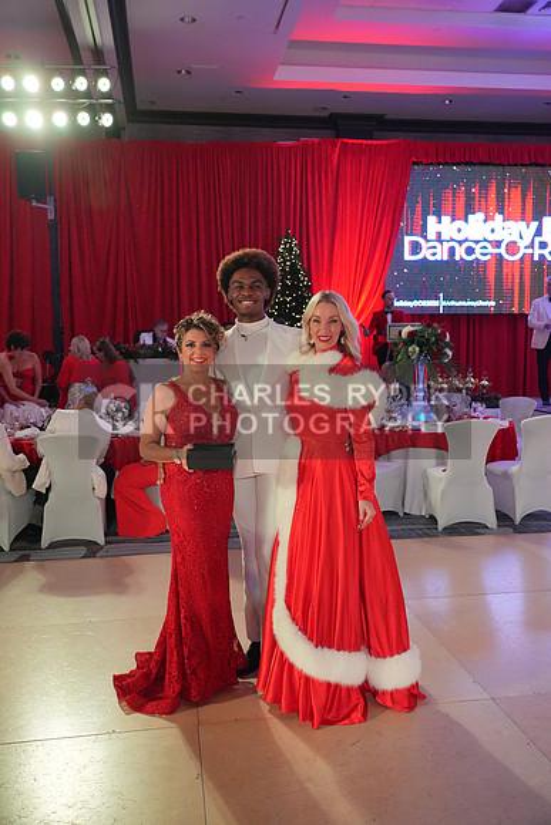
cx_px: 276
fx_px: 688
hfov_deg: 43.6
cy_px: 412
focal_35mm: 30
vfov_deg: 61.9
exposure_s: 1/400
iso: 5000
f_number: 4
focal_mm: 30
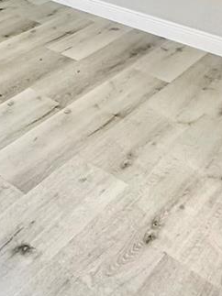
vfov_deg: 29.9
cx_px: -183
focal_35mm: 52
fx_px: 445
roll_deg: +0.4
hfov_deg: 20.0
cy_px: -82
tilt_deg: -10.7
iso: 320
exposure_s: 1/120
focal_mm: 2.22
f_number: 2.2
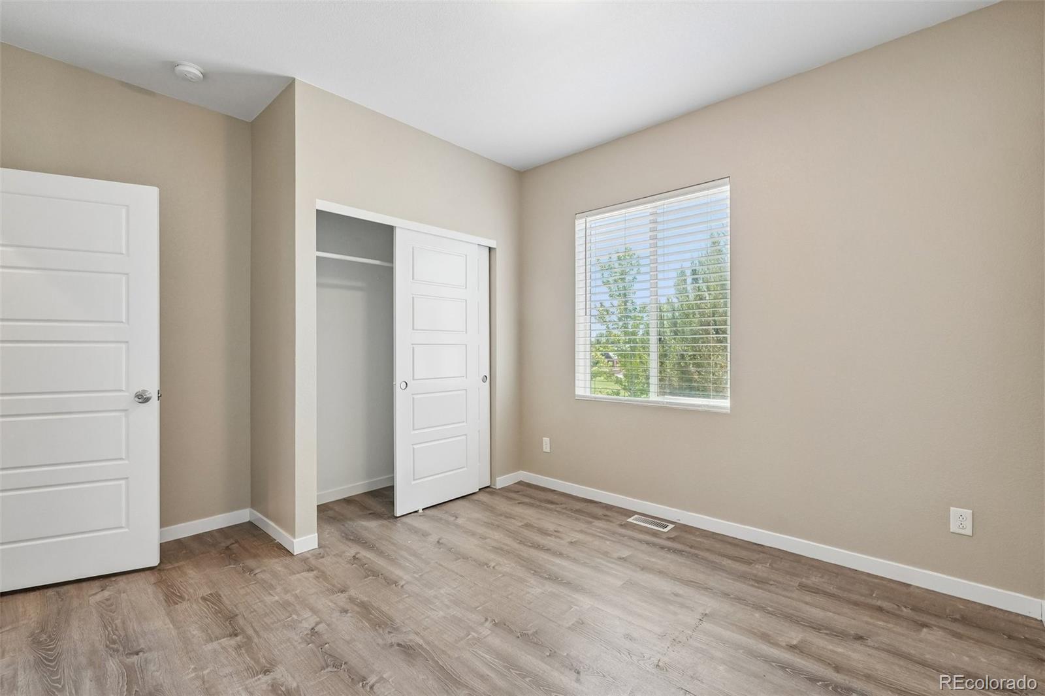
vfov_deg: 77.3
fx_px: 435
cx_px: 522
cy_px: 348
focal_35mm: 15
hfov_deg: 100.4
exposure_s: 1/20
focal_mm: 10
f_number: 8
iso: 800
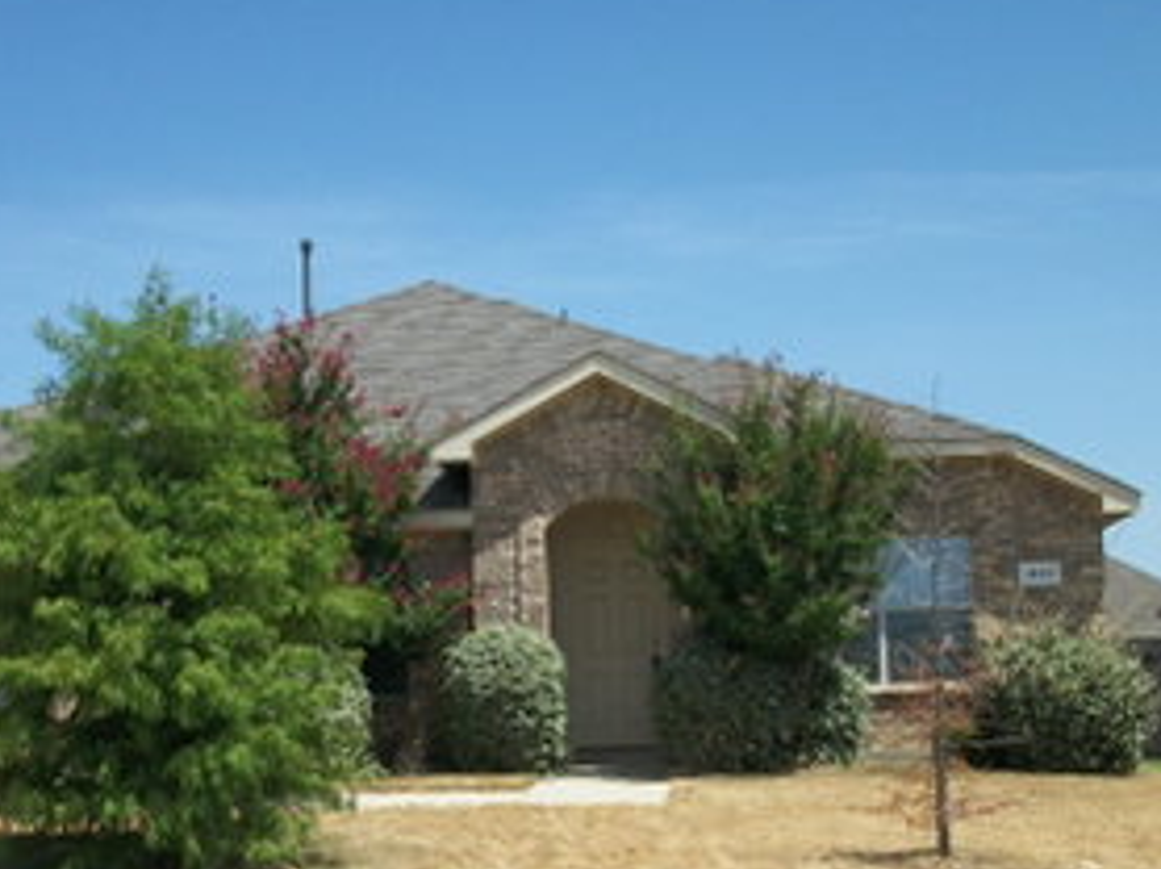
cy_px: 671
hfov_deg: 32.6
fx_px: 1977
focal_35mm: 59
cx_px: 434
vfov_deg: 24.5
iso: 80
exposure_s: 1/200
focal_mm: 5.7
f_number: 8.8
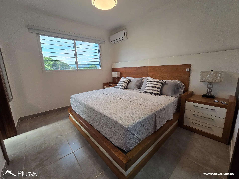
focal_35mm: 13
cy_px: 90
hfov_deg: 106.2
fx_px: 90
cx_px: 120
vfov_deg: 89.9
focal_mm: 2.2
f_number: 2.2
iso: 125
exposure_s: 1/60
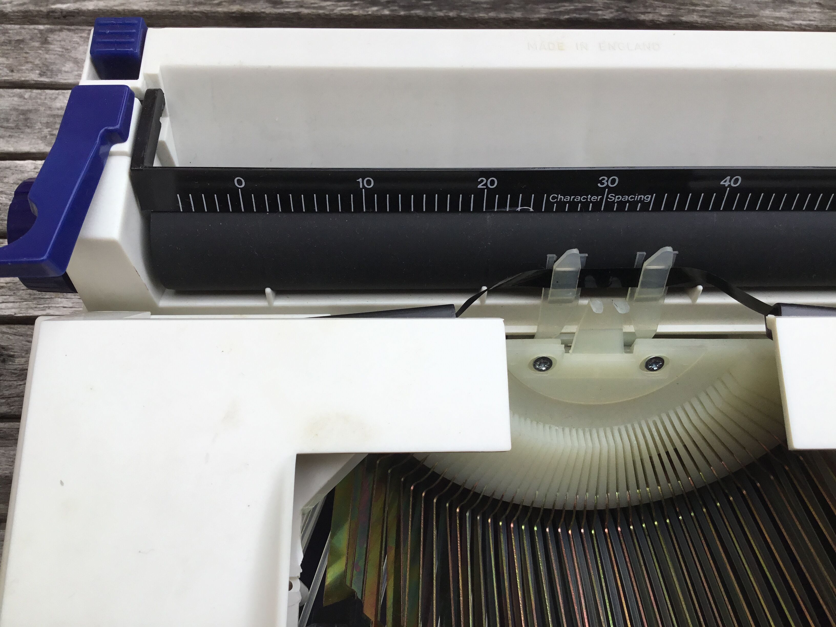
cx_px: 418
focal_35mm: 31
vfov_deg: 45.4
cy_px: 314
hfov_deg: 58.4
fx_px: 749
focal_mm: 3.3
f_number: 2.4
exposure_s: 1/264
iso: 25
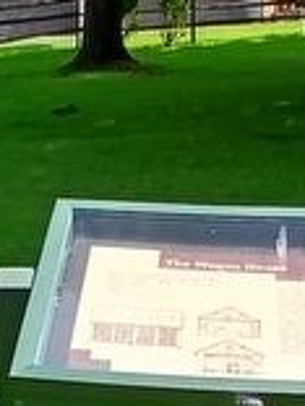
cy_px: 297
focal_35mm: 87
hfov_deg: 16.8
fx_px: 1022
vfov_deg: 22.3
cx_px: 52
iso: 50
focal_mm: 1.4
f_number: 2.2
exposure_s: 1/577
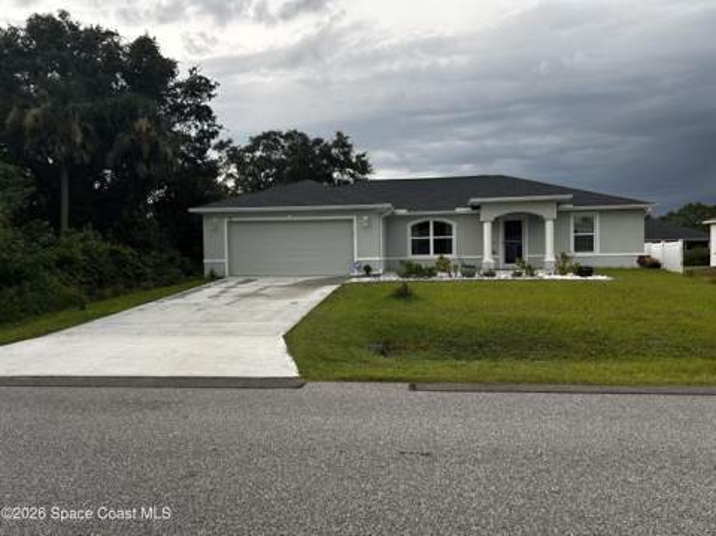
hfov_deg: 67.4
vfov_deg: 53.0
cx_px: 358
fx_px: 537
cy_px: 268
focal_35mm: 26
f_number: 1.5
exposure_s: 1/488
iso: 50
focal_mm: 5.7
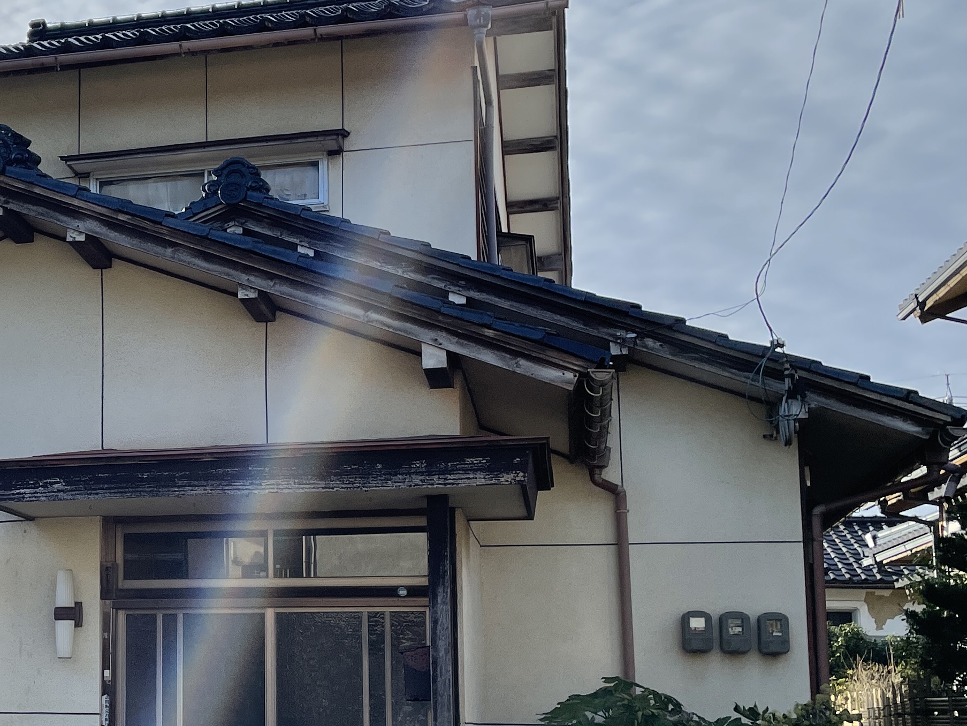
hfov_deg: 31.3
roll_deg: -0.6
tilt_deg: +7.4
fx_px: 1621
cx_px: 55
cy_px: 516
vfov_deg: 25.0
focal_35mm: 58
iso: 32
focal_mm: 4.2
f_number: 1.6
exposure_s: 1/2353
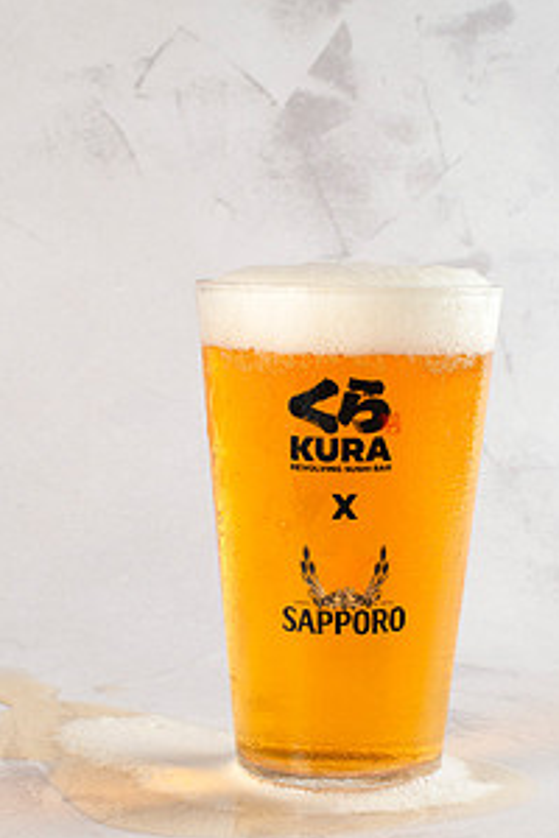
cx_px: 324
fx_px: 1747
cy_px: 492
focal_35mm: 75
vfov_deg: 27.0
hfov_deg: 18.2
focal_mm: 50
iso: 250
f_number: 13
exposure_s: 1/100
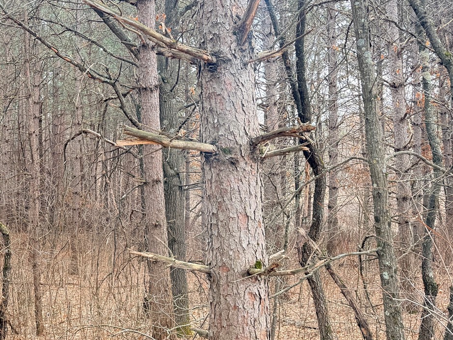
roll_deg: +0.0
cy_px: 139
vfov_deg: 27.5
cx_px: 28
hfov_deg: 33.8
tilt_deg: +3.1
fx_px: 694
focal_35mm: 53
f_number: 1.78
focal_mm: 6.76
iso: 80
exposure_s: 1/171
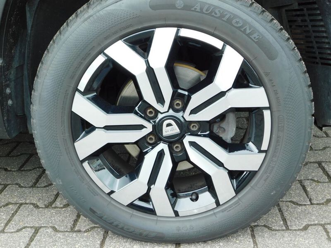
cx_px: 166
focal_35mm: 45
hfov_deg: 42.1
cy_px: 124
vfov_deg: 32.2
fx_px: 430
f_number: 3.7
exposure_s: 1/50
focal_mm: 8
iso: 125
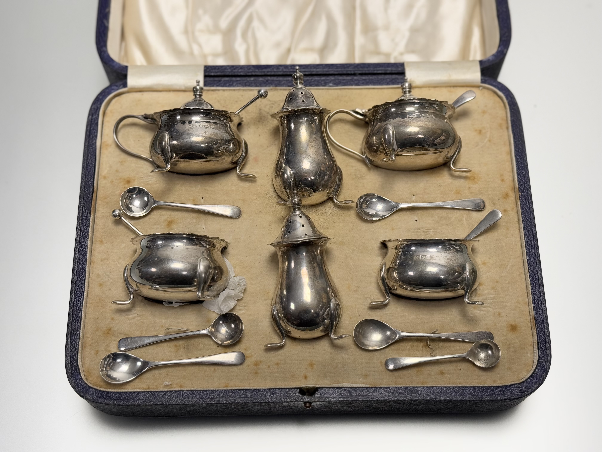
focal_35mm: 48
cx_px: 301
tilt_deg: -65.4
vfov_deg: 30.3
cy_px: 226
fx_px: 835
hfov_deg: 39.7
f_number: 1.78
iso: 50
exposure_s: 1/100
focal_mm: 6.76
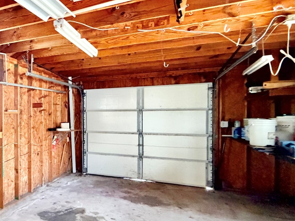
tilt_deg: -2.7
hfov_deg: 60.2
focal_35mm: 27
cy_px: 117
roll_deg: +1.5
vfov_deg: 51.3
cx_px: 60
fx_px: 230
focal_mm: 2.22
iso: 800
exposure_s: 1/60
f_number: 2.2
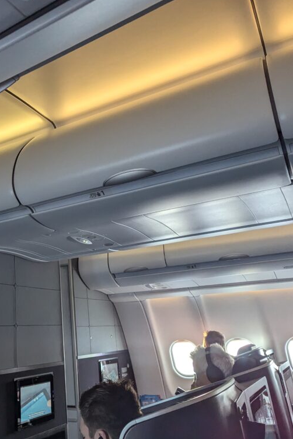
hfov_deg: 37.6
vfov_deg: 55.8
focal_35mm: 34
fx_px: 415
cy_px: 217
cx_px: 62
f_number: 1.85
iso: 811
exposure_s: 1/366
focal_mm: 6.81
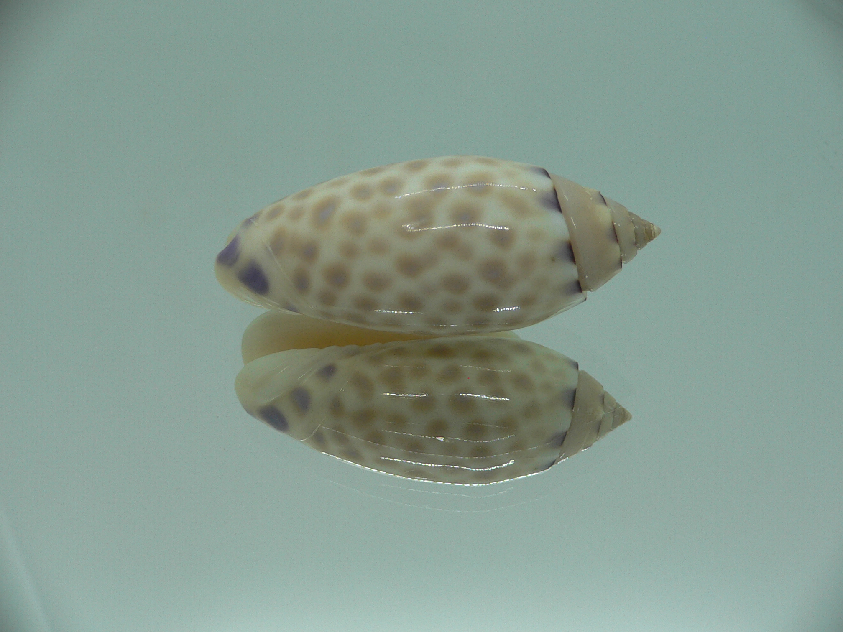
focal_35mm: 35
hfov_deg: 52.6
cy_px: 316
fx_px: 852
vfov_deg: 40.7
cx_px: 422
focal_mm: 4.6
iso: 80
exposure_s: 1/60
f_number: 2.8
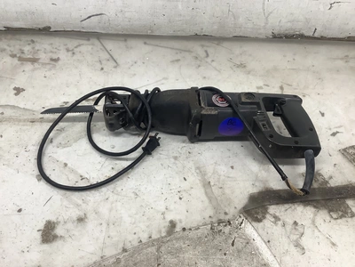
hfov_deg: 58.4
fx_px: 318
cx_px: 178
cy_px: 134
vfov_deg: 45.4
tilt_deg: -45.6
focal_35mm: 31
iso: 80
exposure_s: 1/120
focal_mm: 3.3
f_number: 2.4
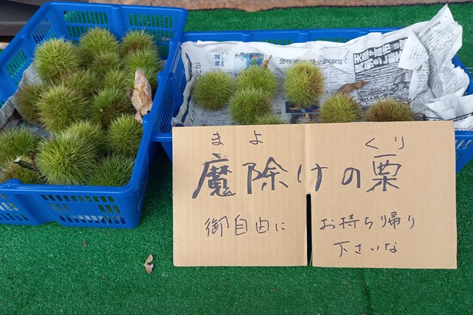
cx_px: 233
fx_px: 355
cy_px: 158
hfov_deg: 67.4
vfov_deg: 48.0
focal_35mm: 27
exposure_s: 1/120
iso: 80
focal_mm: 4.65
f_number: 1.8
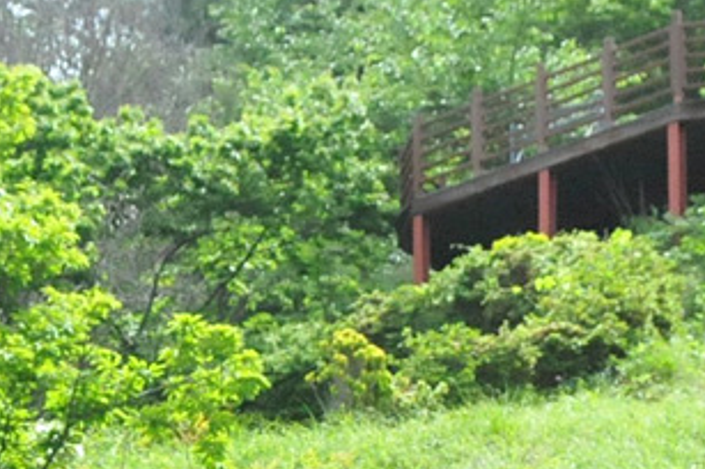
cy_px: 972
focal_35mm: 176
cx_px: 152
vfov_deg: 7.4
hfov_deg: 11.7
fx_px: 3443
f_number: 5
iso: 2000
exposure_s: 1/3200
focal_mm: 24
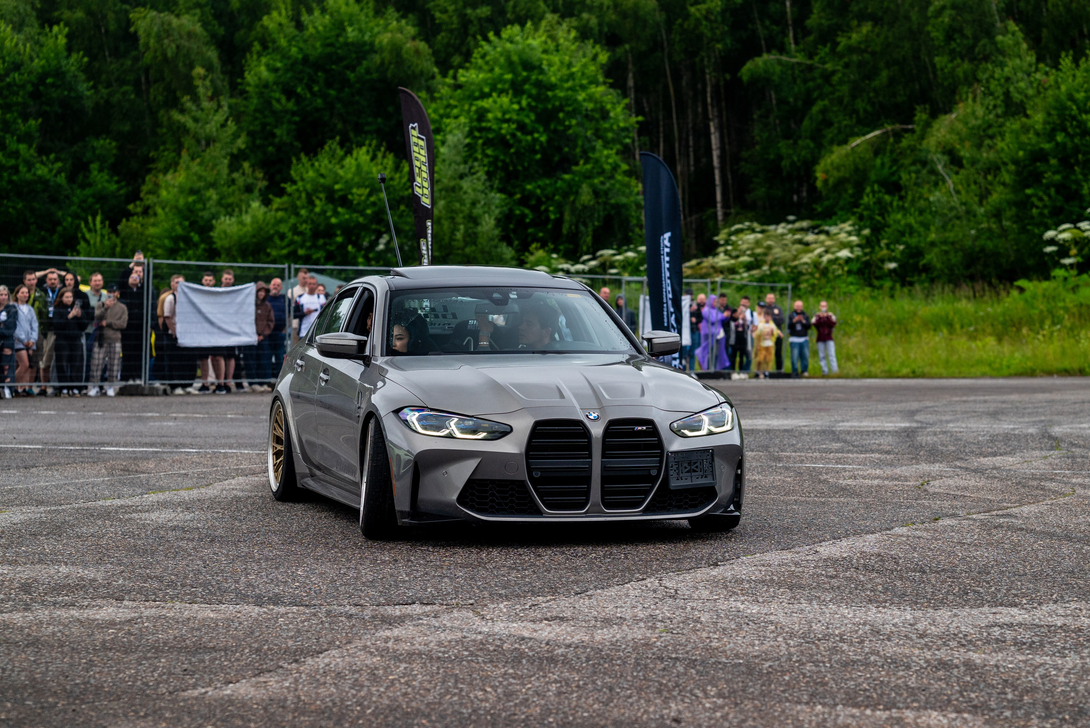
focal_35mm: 95
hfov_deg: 21.4
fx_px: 2884
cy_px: 369
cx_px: 587
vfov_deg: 14.4
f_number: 3.5
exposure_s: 1/250
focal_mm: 85
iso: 500
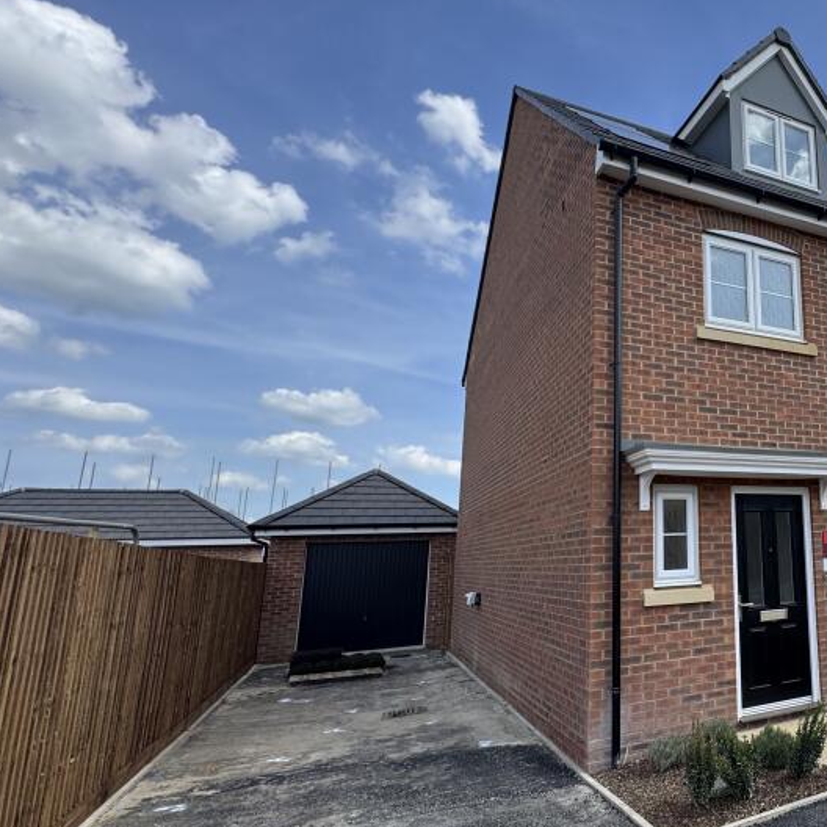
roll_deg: +2.3
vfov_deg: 65.0
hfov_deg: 55.0
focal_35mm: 24
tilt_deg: +11.8
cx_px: 767
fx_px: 649
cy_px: 412
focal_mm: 2.22
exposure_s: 1/968
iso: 40
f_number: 2.2
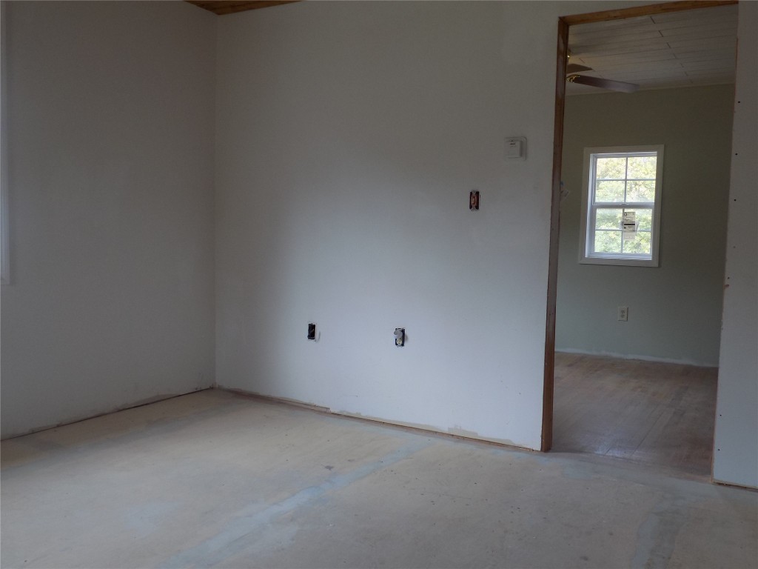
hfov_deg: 60.0
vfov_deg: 46.8
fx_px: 657
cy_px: 284
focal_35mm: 30
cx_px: 379
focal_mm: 5.3
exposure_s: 1/40
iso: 80
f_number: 3.3
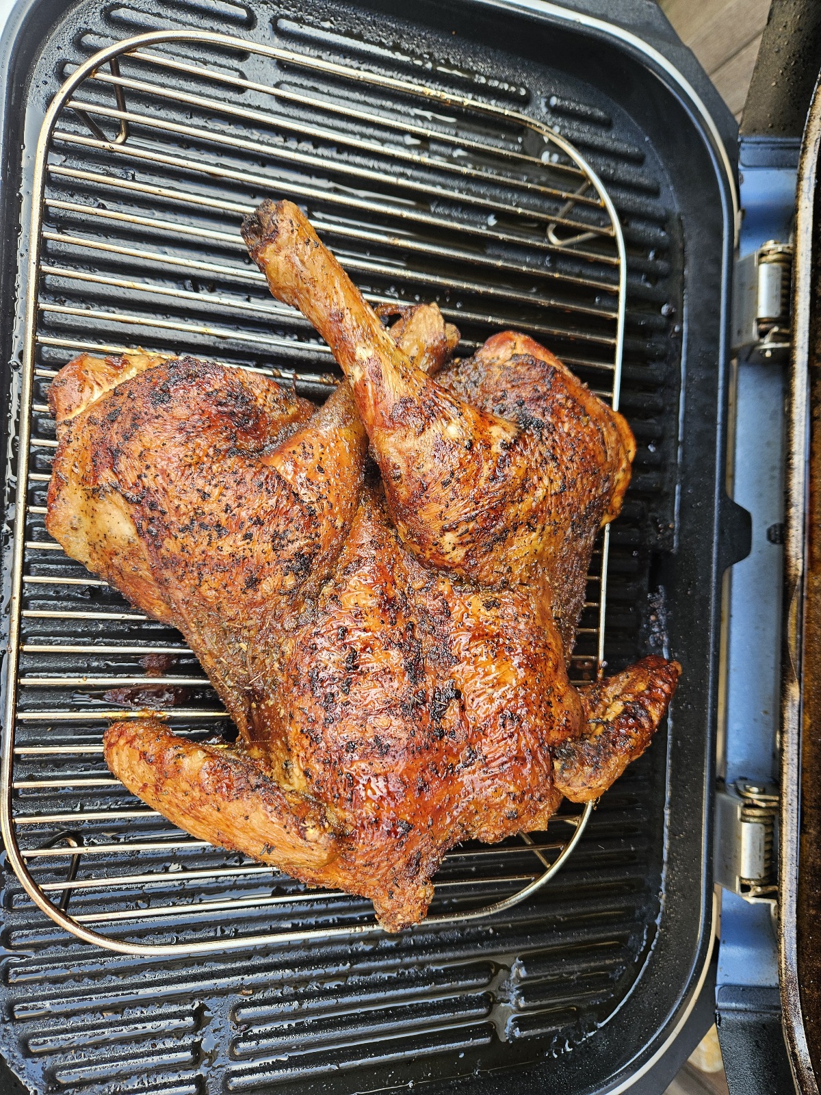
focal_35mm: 23
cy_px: 548
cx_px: 410
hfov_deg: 58.9
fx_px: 727
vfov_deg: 73.9
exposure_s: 1/182
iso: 100
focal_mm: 5.4
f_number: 1.8
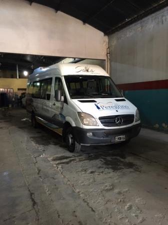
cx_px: 84
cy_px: 112
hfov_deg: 48.2
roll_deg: -0.1
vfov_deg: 61.7
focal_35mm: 29
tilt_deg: -6.0
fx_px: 188
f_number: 2.2
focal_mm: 4.15
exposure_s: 1/20
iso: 200
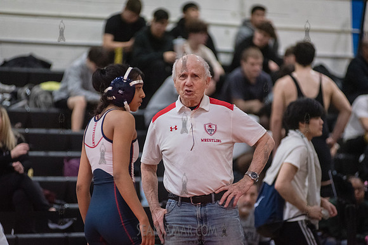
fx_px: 2045
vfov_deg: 6.9
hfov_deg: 10.3
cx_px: 184
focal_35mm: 200
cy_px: 122
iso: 8000
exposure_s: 1/500
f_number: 3.2
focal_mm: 200
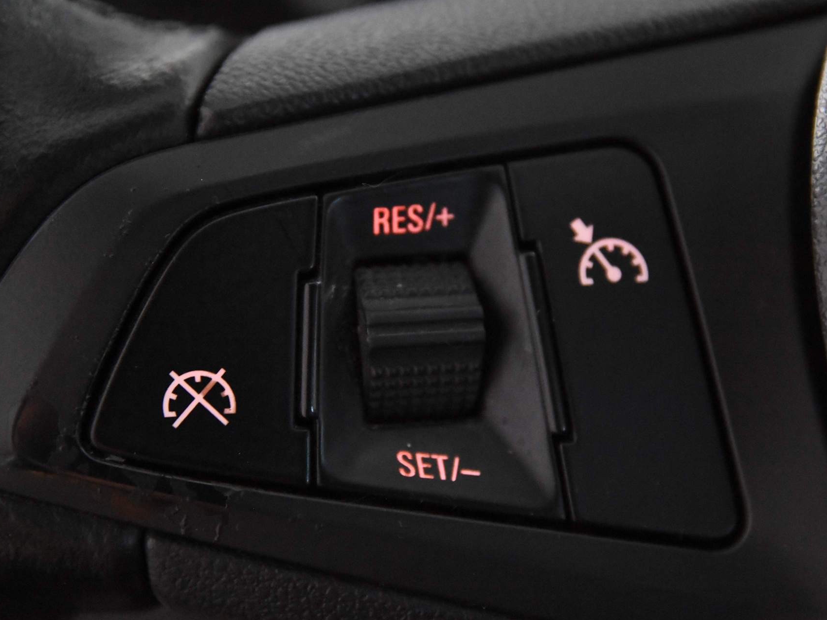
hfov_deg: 17.3
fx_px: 2724
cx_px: 407
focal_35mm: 114
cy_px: 310
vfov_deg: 13.0
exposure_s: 1/125
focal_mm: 70
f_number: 4
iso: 10000
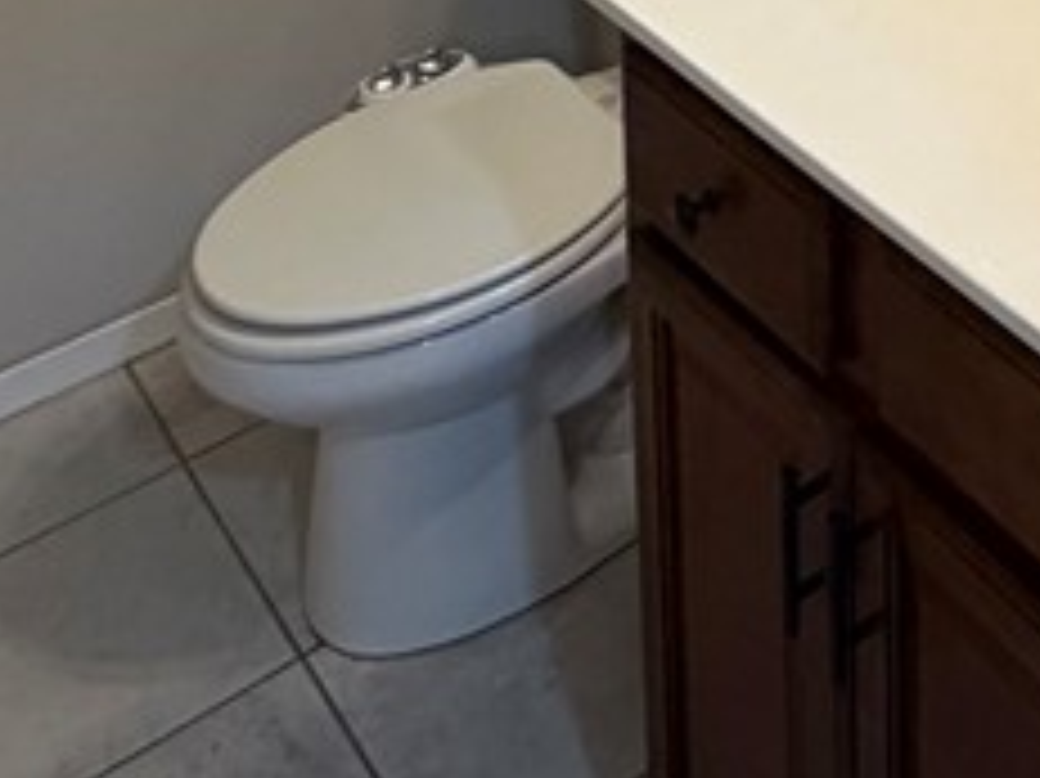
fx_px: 1862
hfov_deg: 29.7
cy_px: -585
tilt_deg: -12.0
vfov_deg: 18.8
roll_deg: -0.8
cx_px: 963
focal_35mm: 62
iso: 160
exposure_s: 1/60
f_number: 2.2
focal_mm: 2.22
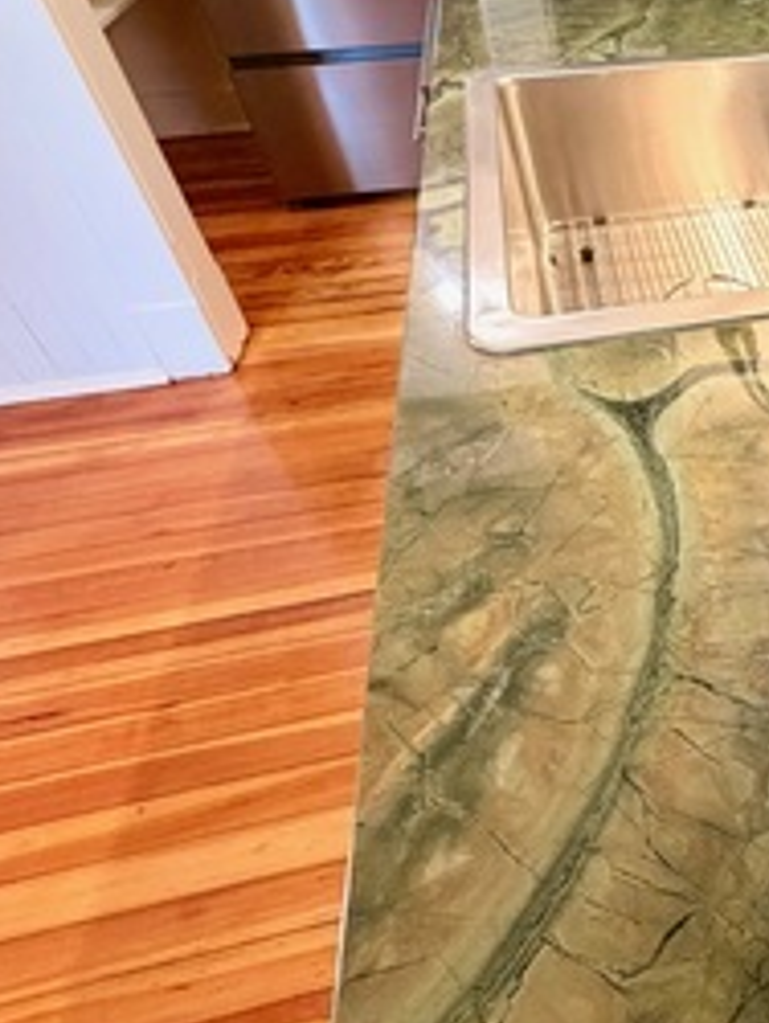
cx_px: 751
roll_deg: -1.0
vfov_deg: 63.0
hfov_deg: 43.5
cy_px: 421
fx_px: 828
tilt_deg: -41.4
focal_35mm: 28
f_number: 2.2
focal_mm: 2.22
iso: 500
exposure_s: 1/60
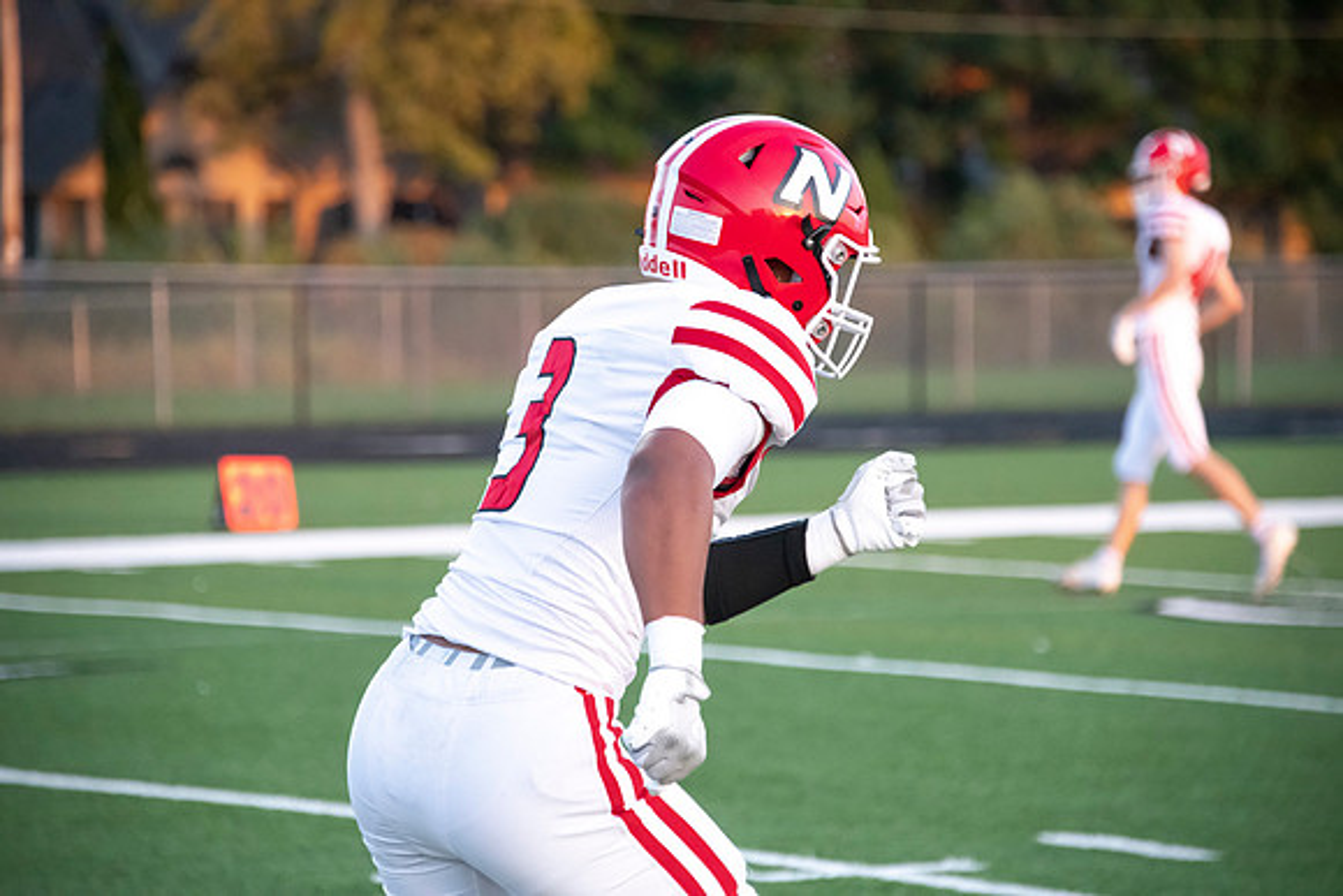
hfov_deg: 9.8
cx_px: 672
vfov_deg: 6.5
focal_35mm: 210
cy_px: 448
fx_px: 7836
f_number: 5.6
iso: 4000
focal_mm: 210
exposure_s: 1/1600
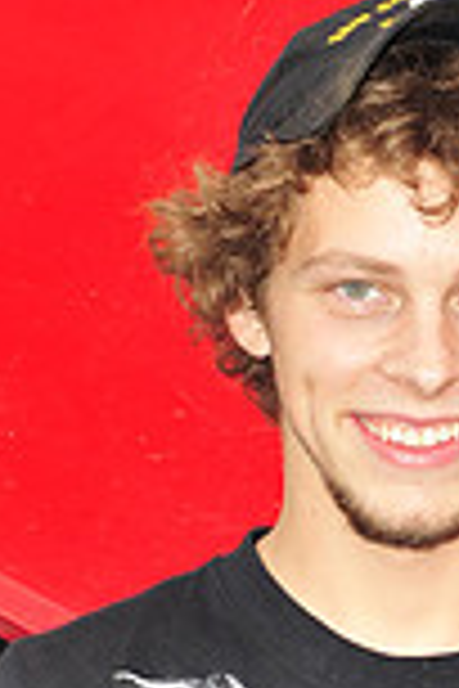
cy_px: 544
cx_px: 392
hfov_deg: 7.3
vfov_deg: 10.8
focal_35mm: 189
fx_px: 3614
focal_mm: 50
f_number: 8
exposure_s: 1/250
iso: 500
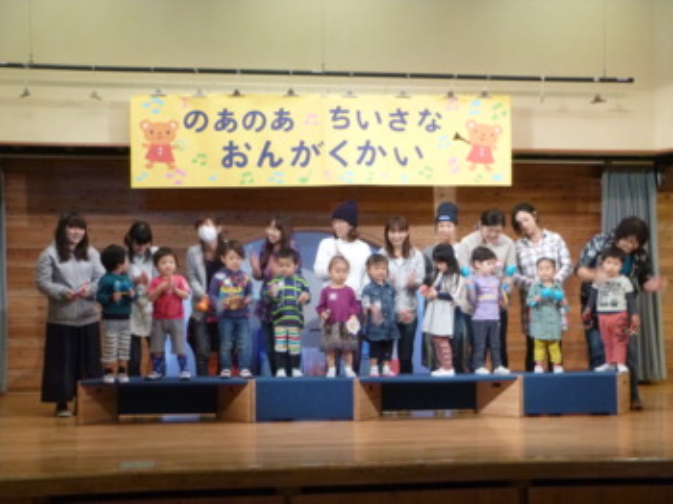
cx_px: 336
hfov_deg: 35.6
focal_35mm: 54
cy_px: 252
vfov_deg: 27.0
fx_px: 1049
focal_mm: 9.7
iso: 400
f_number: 5
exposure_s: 1/13
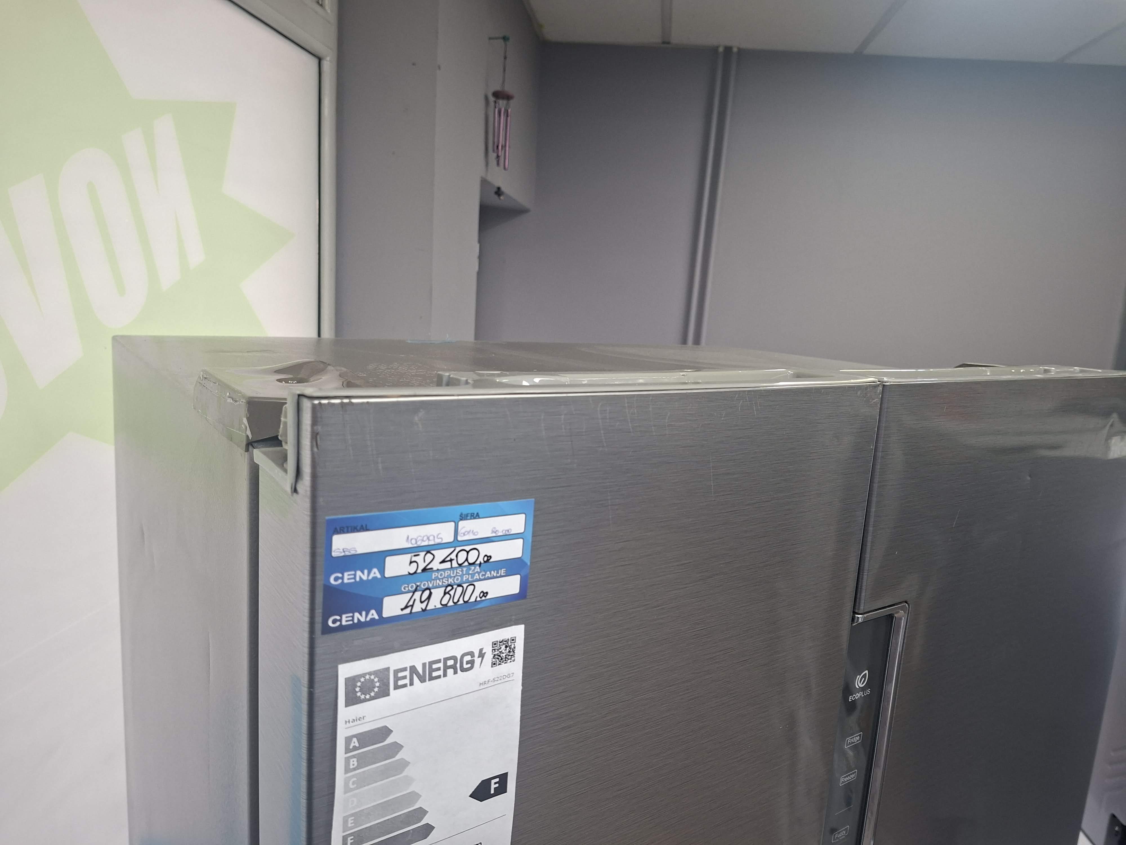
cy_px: 422
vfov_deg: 58.9
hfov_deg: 73.9
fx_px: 748
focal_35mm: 23
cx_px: 563
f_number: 1.8
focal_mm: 5.54
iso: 200
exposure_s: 1/60
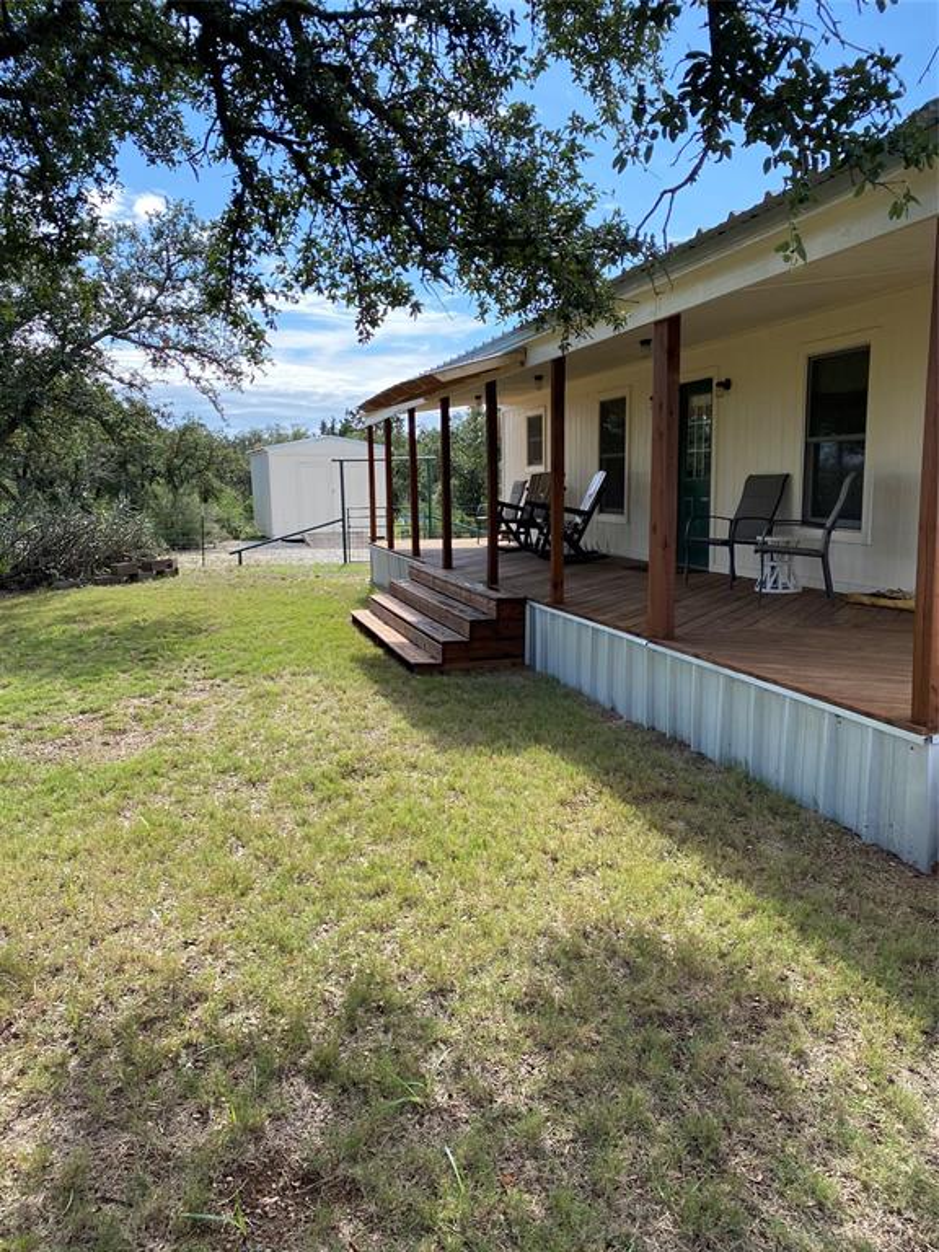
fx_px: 940
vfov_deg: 67.3
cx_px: 470
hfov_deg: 53.1
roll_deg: +0.4
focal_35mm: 26
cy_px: 626
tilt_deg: -9.7
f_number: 1.8
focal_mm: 4.25
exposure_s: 1/1218
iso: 32
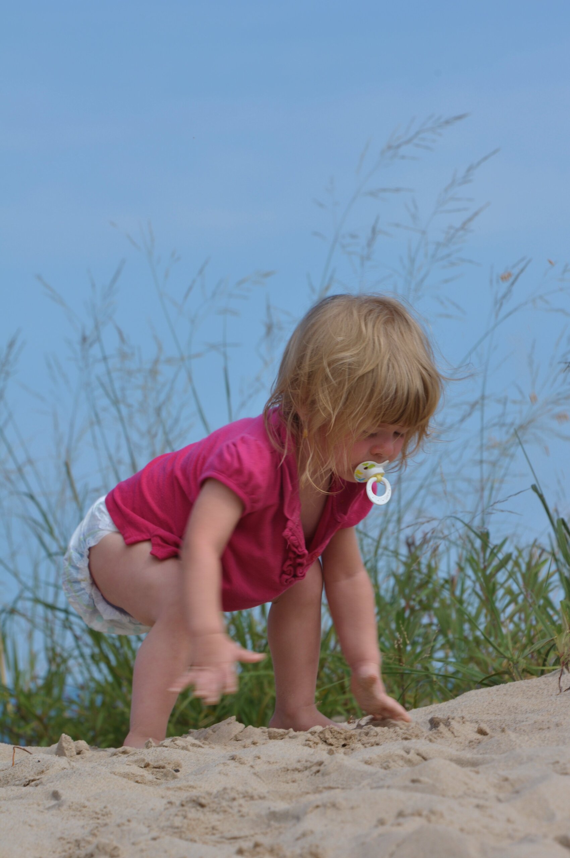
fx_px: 8573
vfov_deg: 5.7
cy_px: 429
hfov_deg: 3.8
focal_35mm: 360
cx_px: 285
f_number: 22
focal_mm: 240
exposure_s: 1/125
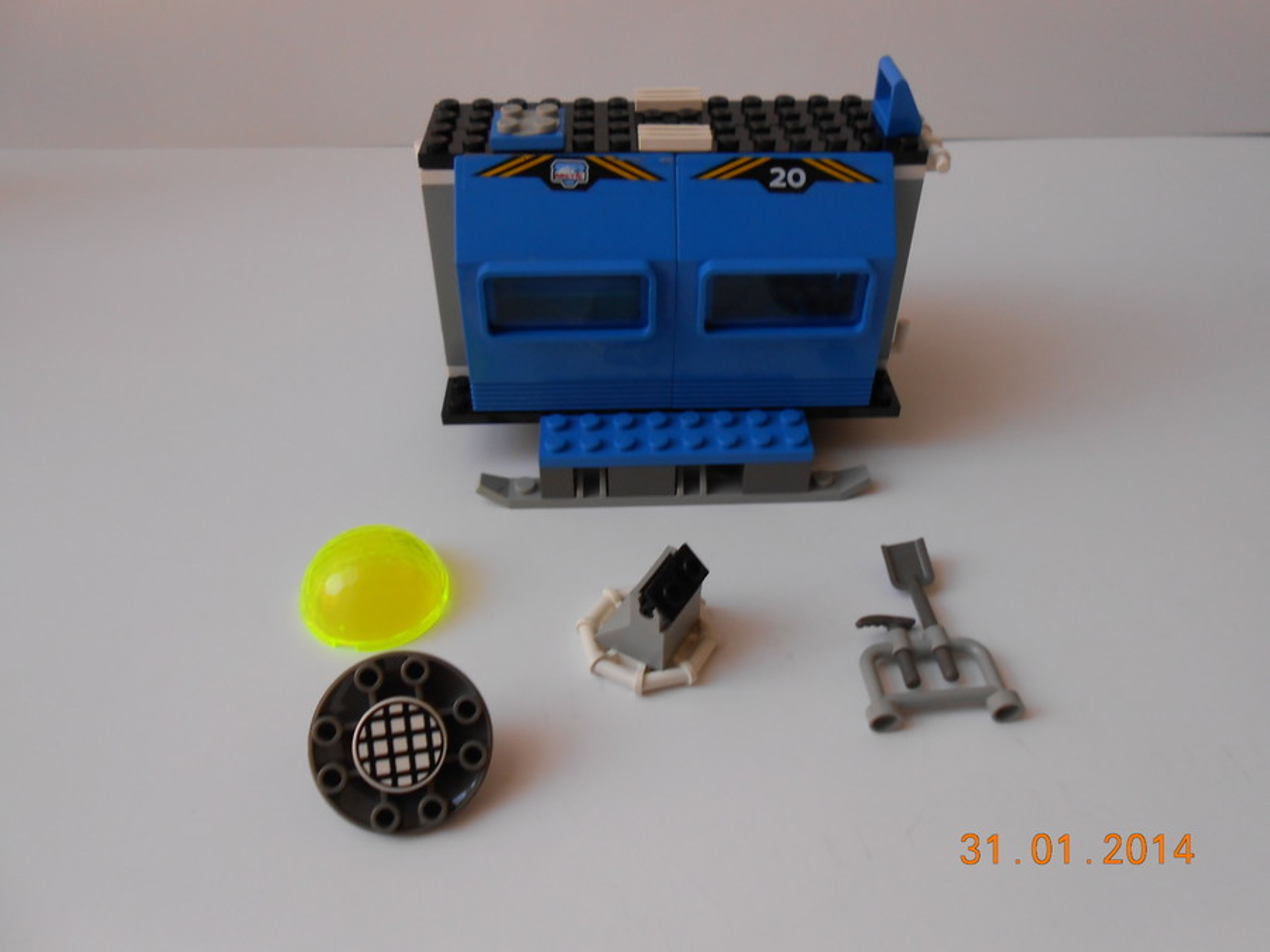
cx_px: 635
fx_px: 954
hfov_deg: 67.3
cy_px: 476
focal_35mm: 26
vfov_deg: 53.1
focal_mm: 4.6
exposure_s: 1/30
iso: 160
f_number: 3.5
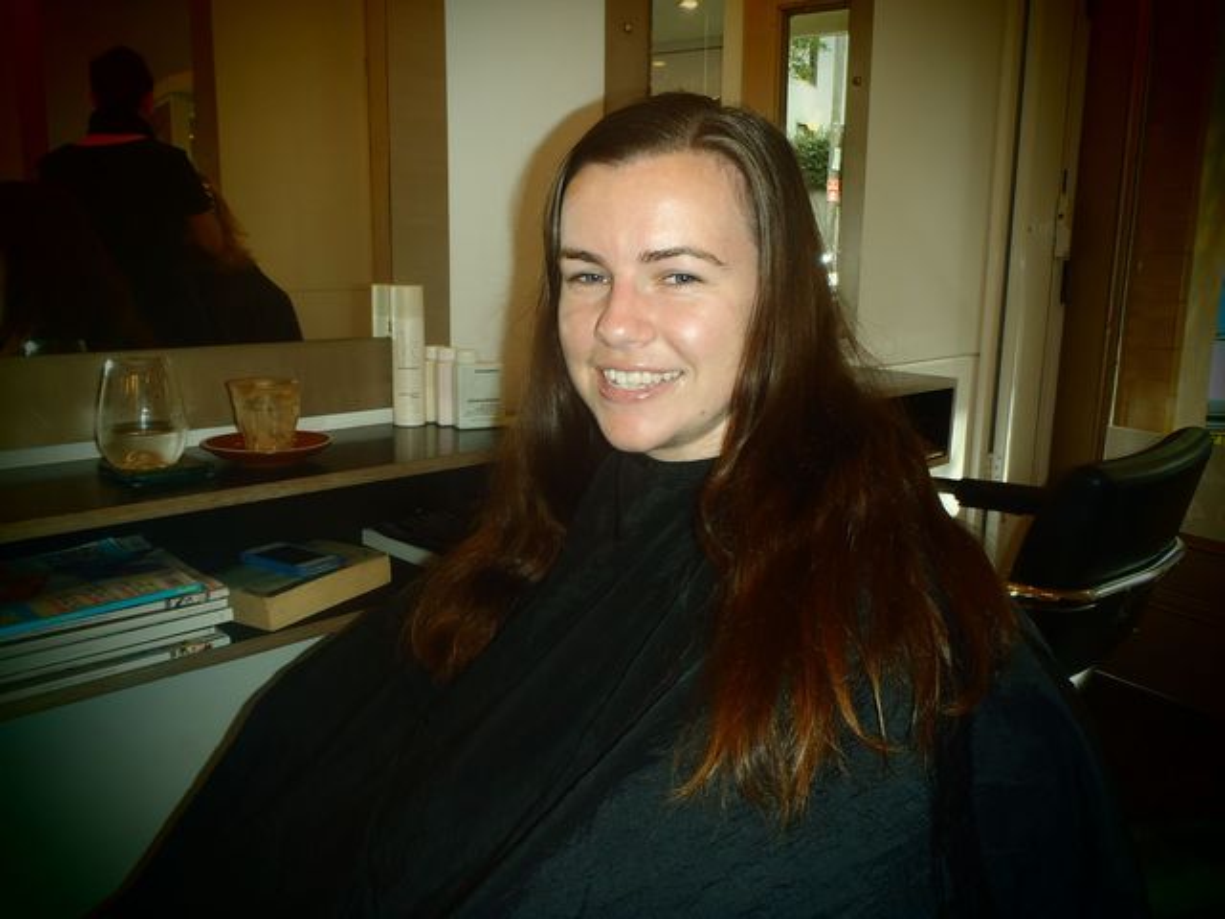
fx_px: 991
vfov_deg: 49.7
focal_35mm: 28
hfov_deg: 63.4
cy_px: 460
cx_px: 612
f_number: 3.9
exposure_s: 1/30
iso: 100
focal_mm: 5
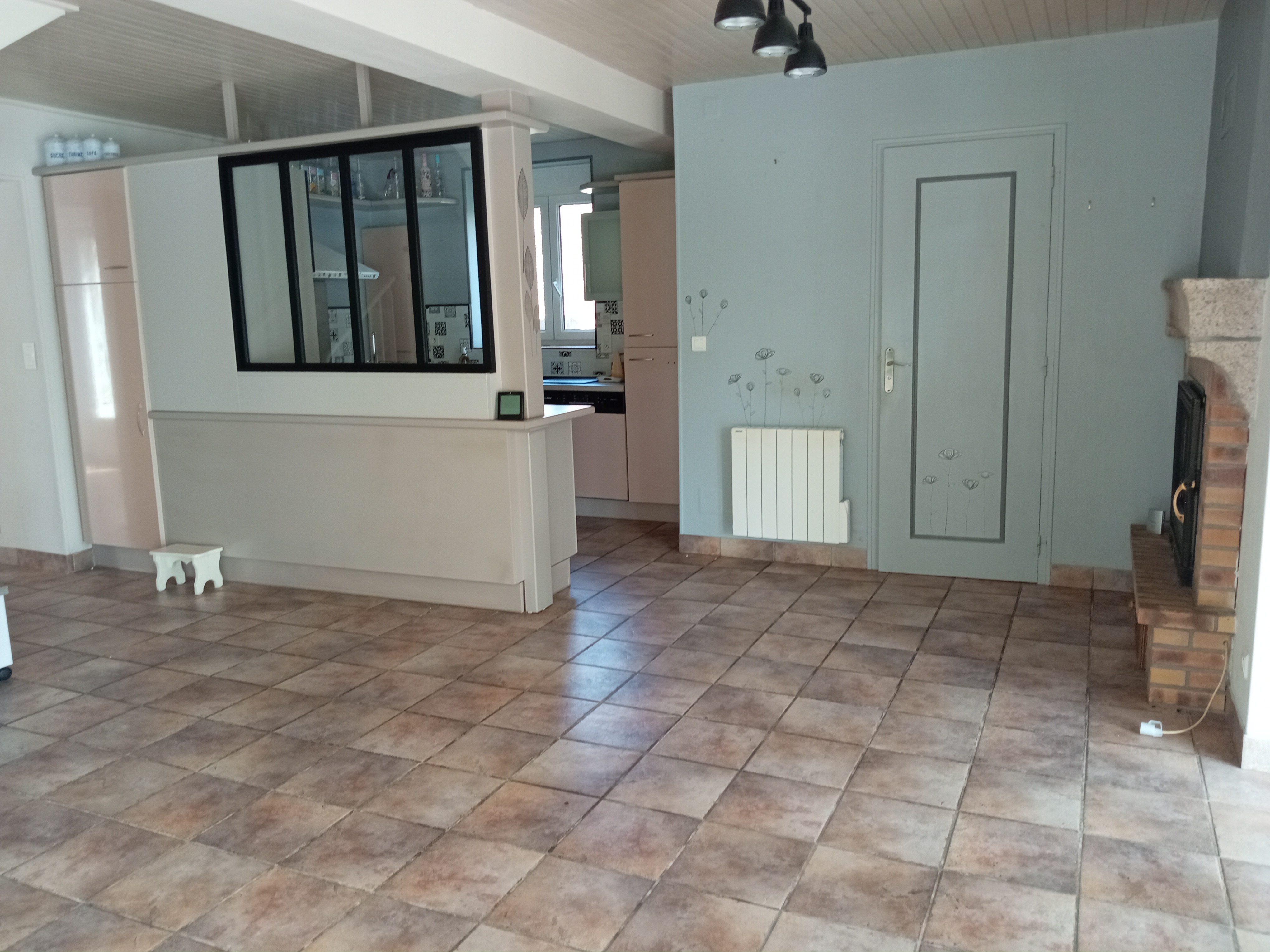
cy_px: 476
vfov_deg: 51.4
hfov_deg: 65.3
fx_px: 991
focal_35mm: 27
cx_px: 635
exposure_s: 1/25
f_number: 1.8
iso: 320
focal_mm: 4.05
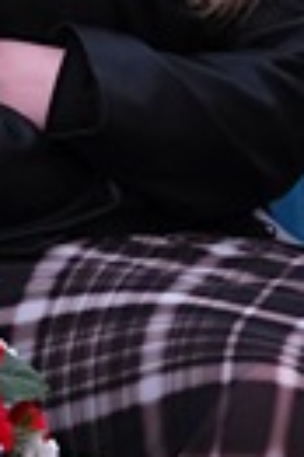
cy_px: -31
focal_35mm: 820
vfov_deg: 2.5
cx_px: -542
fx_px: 10413
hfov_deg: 1.7
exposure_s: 1/200
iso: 3200
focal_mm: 119.2
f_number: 2.8
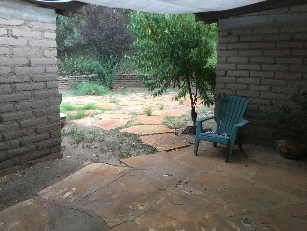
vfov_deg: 45.4
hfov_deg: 58.4
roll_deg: -0.4
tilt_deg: -10.7
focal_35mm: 31
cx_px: 154
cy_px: 116
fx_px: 275
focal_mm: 3.3
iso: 125
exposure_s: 1/30
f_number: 2.4
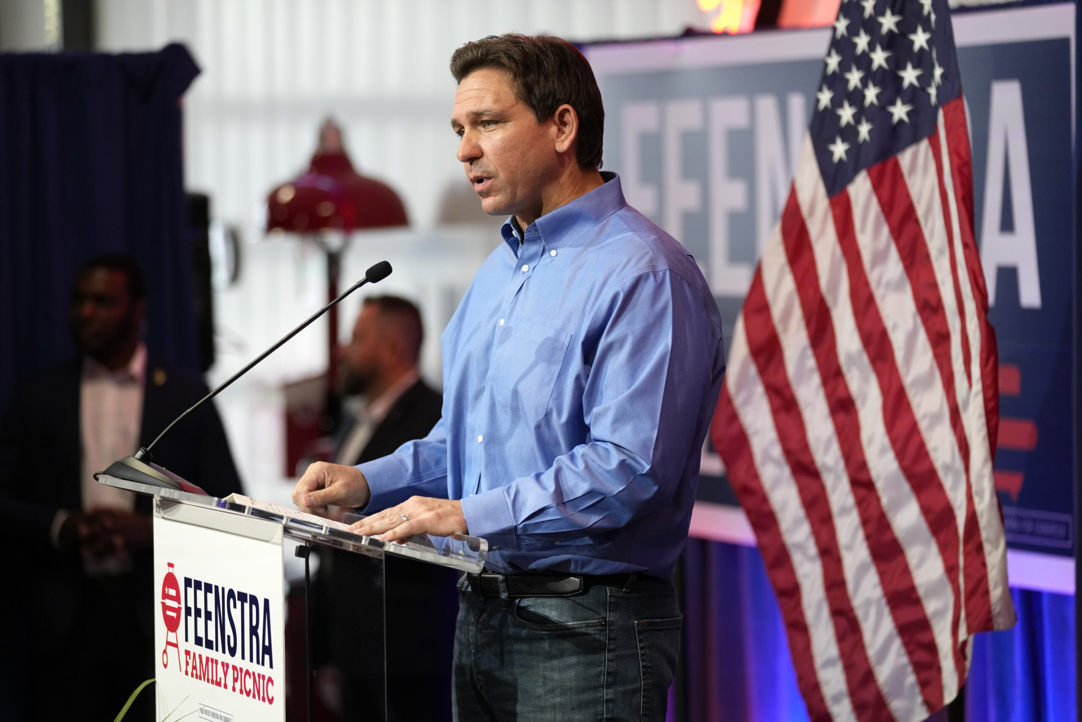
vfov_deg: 10.9
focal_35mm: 126
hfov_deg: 16.3
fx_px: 3787
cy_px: 361
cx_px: 541
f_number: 2.8
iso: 1250
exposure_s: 1/640
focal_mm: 126
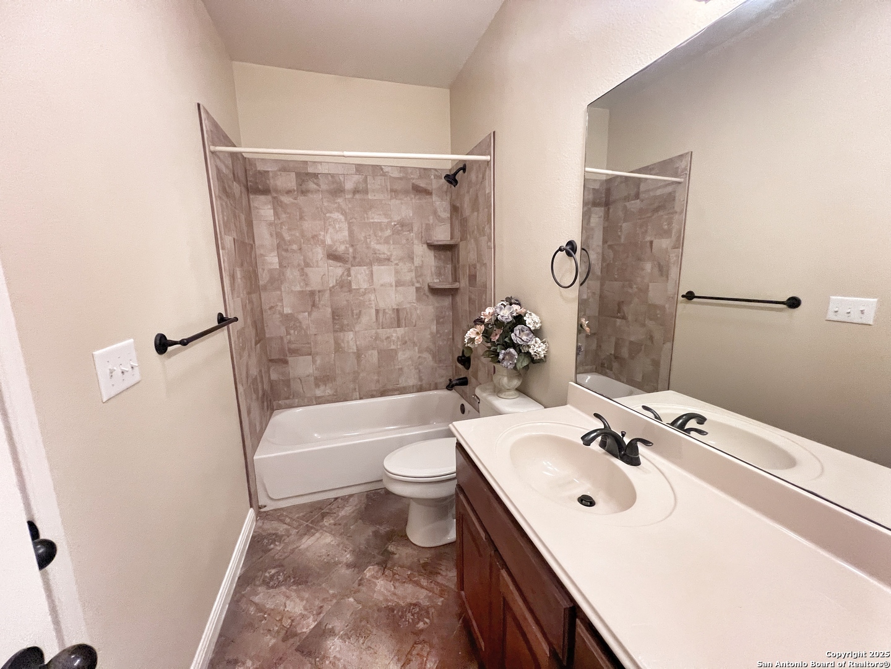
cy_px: 334
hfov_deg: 106.2
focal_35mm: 13
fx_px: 335
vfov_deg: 89.9
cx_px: 446
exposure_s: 1/60
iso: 400
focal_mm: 1.57
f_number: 1.8
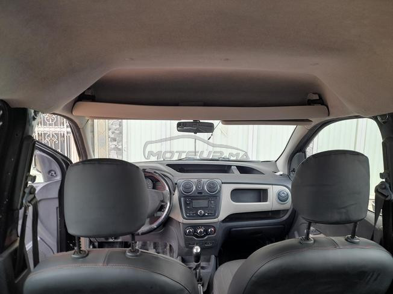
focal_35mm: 25
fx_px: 284
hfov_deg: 69.4
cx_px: 196
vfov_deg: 54.9
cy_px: 147
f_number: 2
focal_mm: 4.6
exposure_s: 1/50
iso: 32
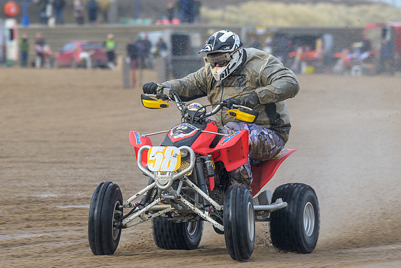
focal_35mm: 357
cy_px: 148
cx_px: 176
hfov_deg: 5.8
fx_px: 3978
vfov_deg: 3.9
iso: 90
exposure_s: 1/250
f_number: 5
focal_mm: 200
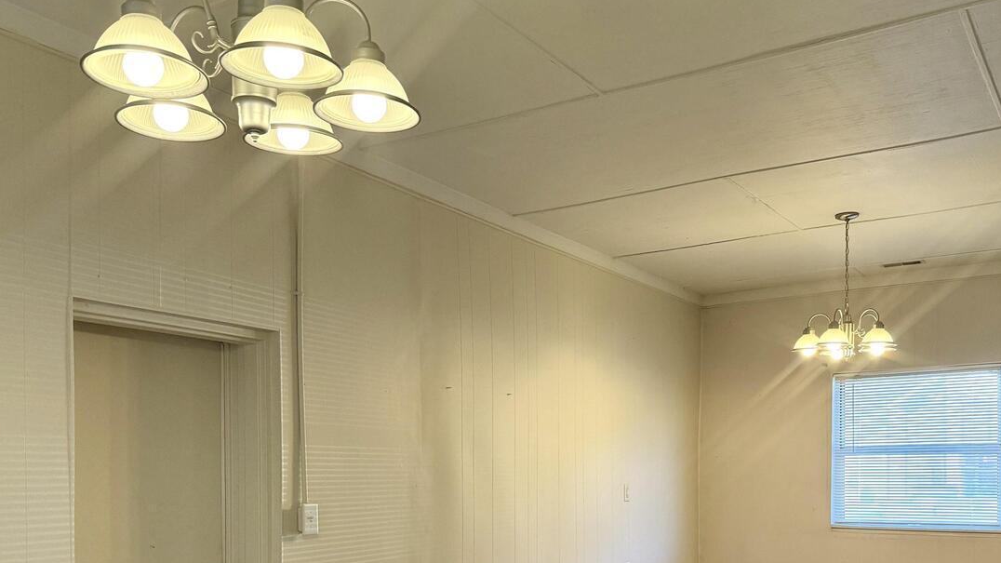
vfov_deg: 32.4
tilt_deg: +0.6
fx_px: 929
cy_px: 478
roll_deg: +0.1
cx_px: 536
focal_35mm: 35
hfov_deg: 56.6
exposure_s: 1/230
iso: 200
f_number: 1.78
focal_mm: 6.76
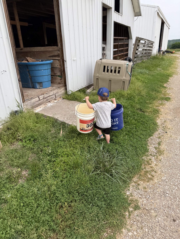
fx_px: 166
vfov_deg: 71.6
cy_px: 120
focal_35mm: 24
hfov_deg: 56.8
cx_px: 90
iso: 80
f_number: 1.78
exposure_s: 1/403
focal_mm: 6.76
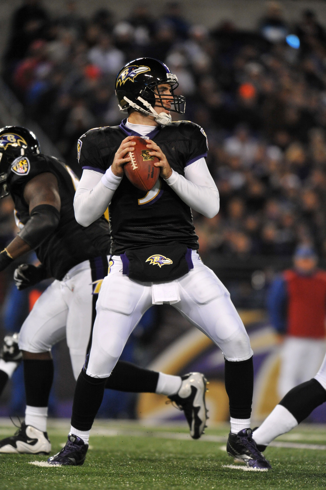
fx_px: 5712
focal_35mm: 420
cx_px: 163
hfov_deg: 3.3
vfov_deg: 4.9
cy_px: 245
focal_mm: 420
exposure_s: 1/1000
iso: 3200
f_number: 4
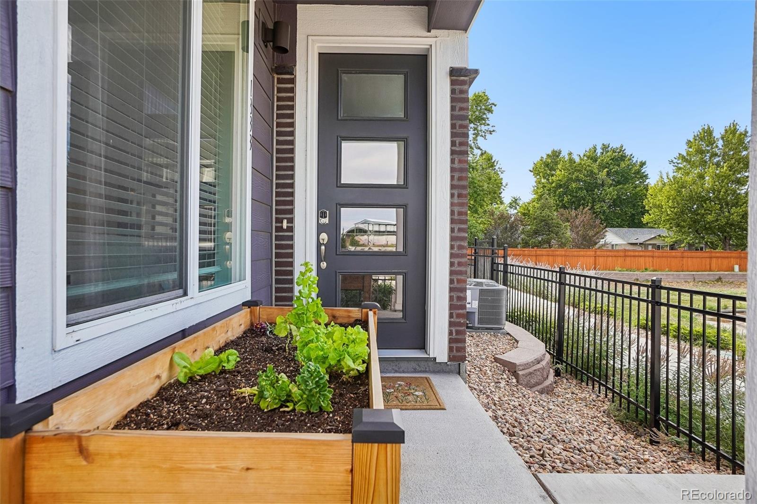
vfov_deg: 67.4
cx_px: 378
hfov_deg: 90.0
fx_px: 378
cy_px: 252
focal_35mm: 18
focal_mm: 12
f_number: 8
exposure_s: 1/50
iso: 100
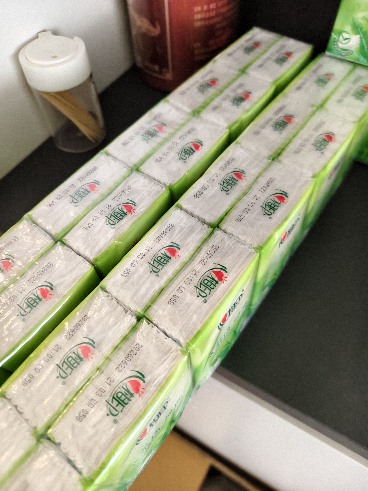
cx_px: 184
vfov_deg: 73.9
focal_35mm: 23
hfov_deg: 58.9
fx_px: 326
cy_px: 246
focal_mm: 5.56
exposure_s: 1/50
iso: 175
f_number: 1.88
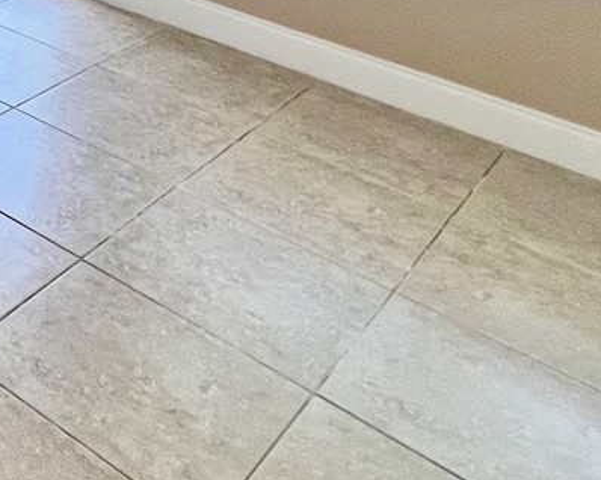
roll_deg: -2.4
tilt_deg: -13.4
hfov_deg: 26.2
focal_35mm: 51
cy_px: -180
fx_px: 907
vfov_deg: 24.8
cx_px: -314
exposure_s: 1/120
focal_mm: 1.57
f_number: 1.8
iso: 100
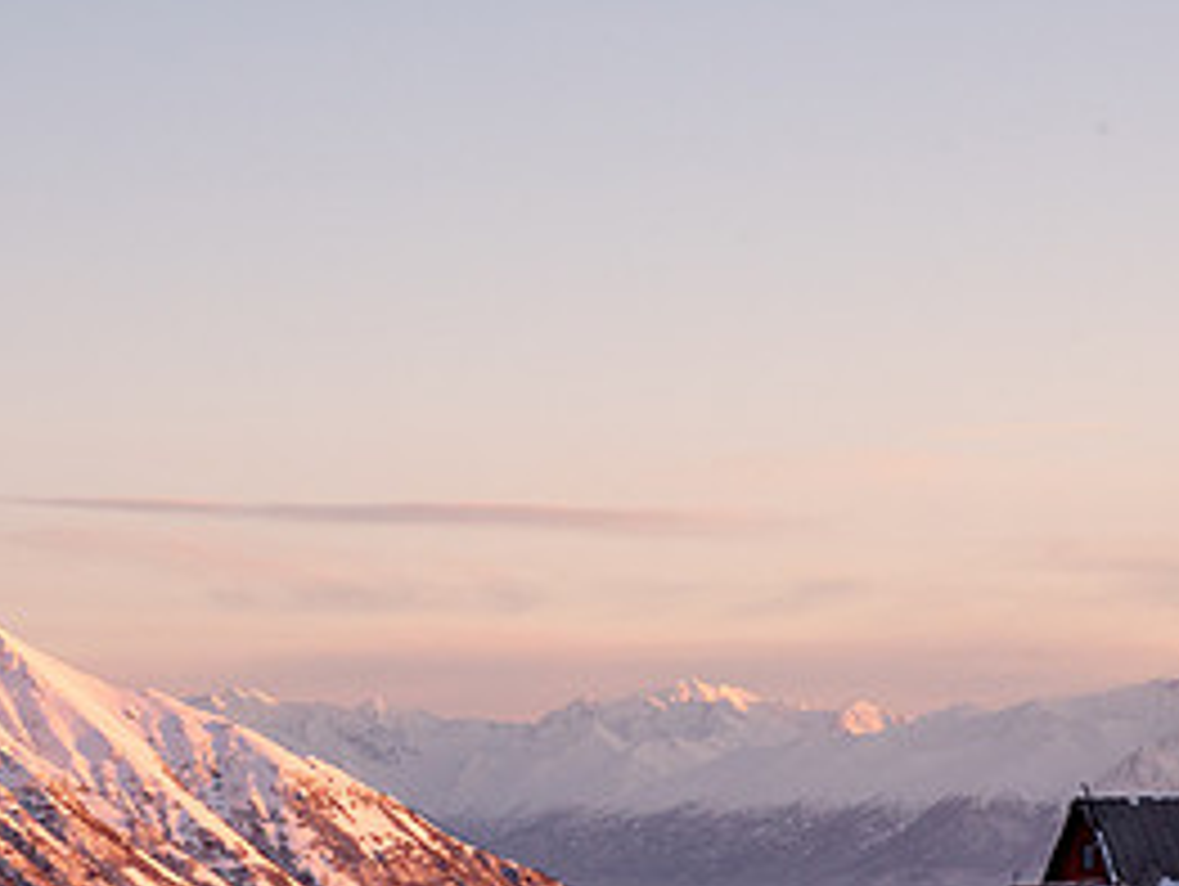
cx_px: 387
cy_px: 795
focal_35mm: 154
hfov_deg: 12.8
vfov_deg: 9.6
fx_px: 5250
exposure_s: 1/320
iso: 1250
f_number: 13
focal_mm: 70
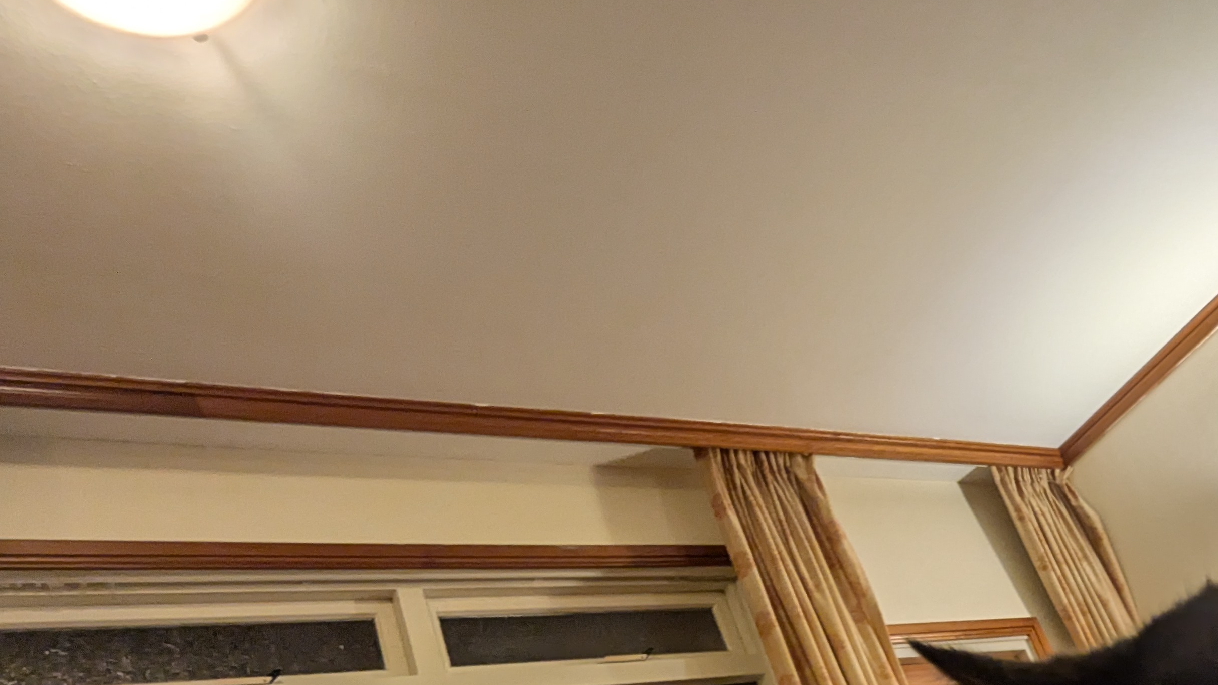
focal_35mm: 38
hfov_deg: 50.1
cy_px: 679
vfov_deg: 29.2
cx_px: 947
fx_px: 1227
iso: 160
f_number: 2.2
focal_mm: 2.74
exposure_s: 1/16.7
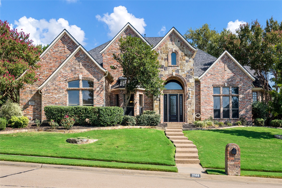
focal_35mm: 42
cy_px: 94
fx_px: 329
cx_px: 141
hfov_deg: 46.4
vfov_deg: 31.9
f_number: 8
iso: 320
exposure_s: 1/400
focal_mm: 28
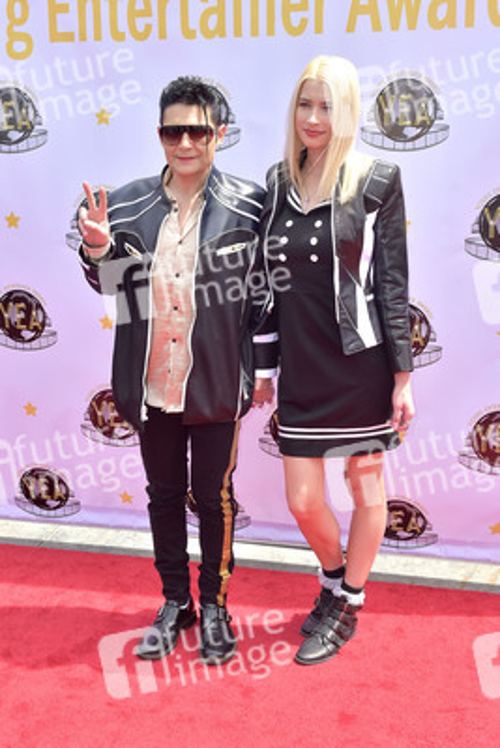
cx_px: 250
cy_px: 374
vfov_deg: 54.4
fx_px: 728
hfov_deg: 37.9
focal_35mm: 35
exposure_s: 1/250
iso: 320
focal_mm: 35
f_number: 6.3
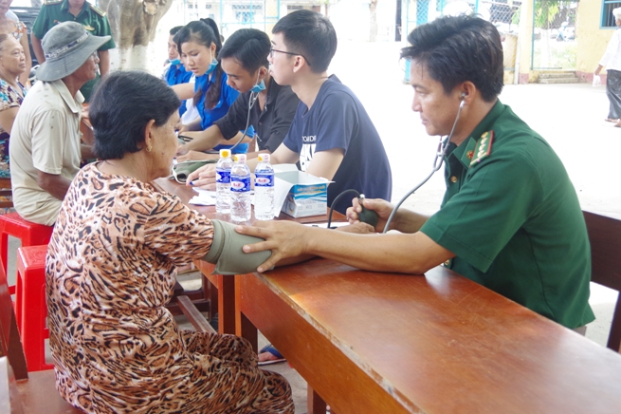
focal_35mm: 44
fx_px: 759
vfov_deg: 30.4
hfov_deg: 44.3
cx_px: 254
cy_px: 172
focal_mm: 24
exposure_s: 1/60
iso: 400
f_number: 4
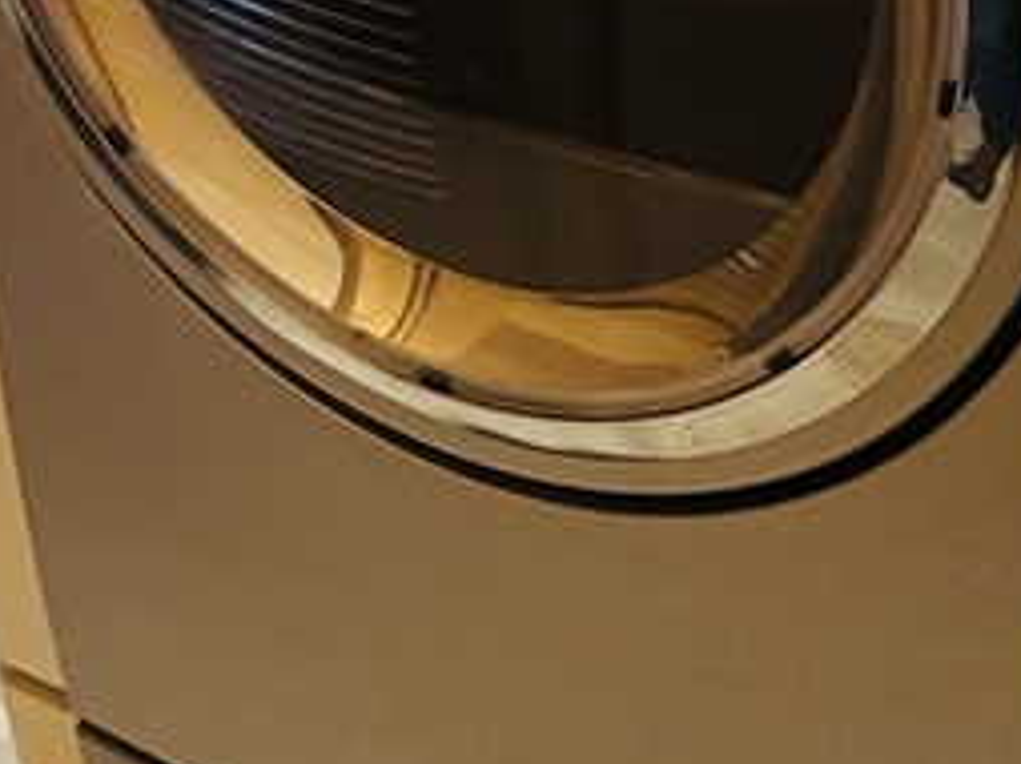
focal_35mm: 105
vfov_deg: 13.8
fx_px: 3094
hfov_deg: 18.7
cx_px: 498
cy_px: -80
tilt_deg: -28.4
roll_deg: +1.5
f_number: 1.6
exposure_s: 1/30
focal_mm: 5.96
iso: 640
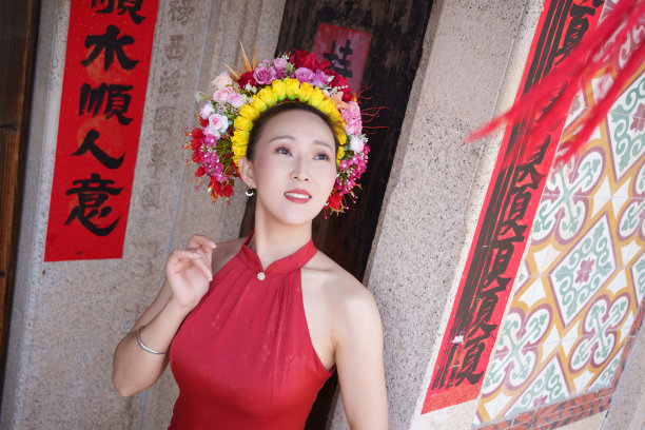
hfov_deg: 54.4
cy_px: 215
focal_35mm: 35
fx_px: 627
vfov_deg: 37.9
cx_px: 322
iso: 100
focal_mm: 35
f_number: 5
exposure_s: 1/160
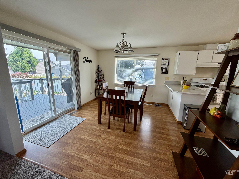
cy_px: 90
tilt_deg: -10.2
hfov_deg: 102.1
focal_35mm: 14
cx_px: 120
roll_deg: -0.7
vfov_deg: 85.7
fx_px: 97
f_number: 2.2
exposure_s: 1/120
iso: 64
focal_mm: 2.22
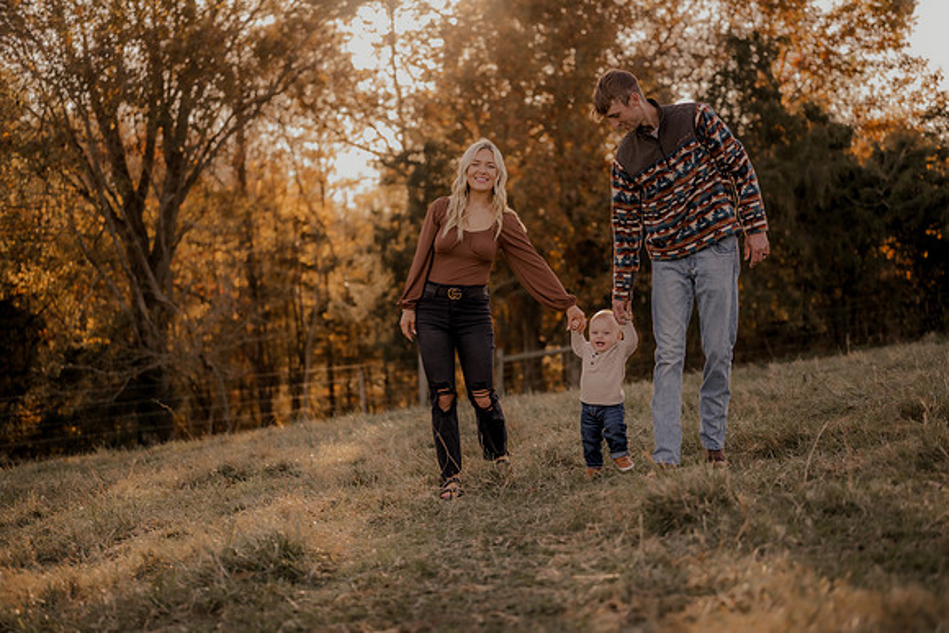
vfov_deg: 27.0
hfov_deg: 39.6
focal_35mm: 50
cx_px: 474
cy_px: 316
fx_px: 1318
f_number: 1.8
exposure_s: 1/1250
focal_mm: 50
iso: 250
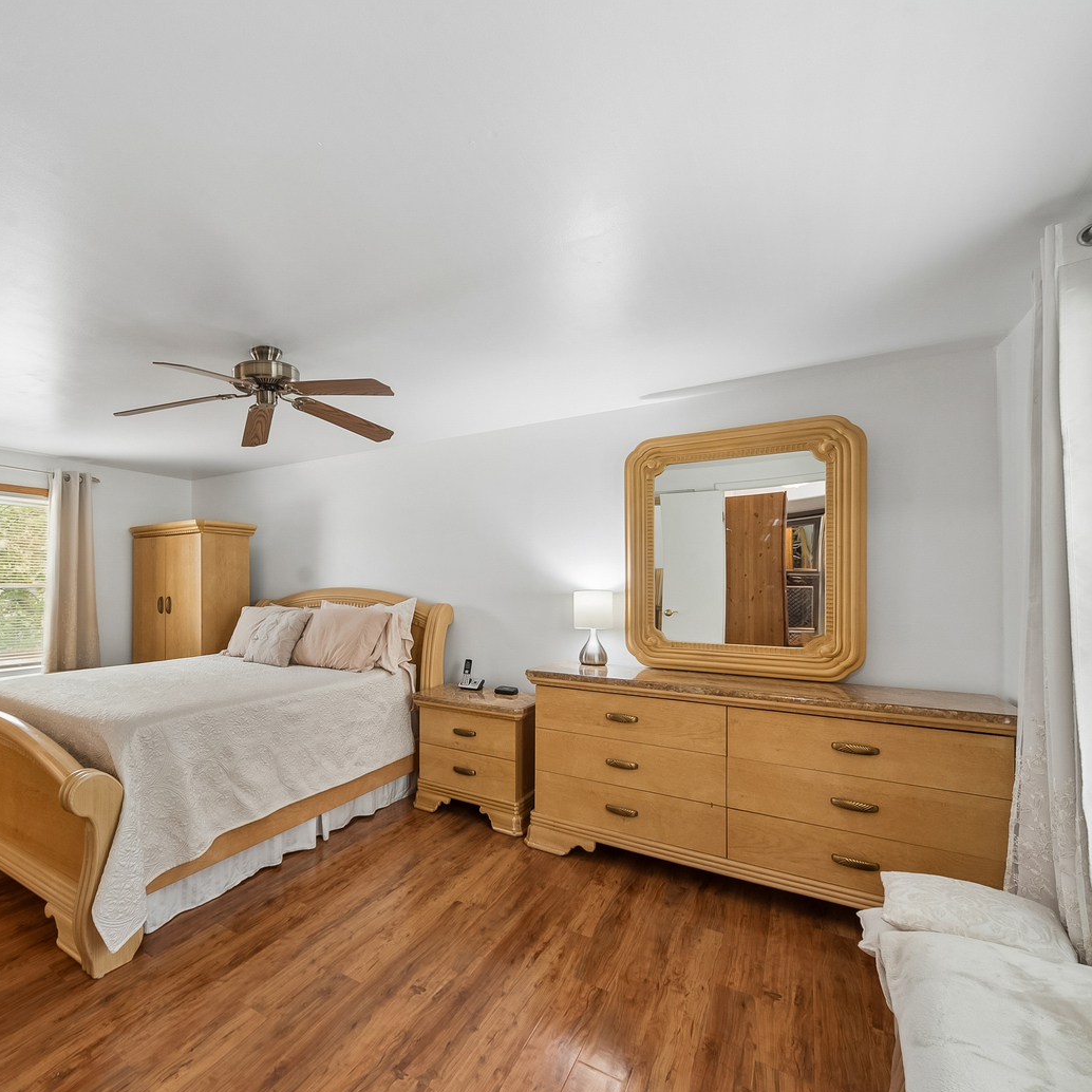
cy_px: 568
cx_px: 362
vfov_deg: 87.4
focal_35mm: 16
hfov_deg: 84.3
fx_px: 571
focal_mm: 12
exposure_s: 1/8
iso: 400
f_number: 8
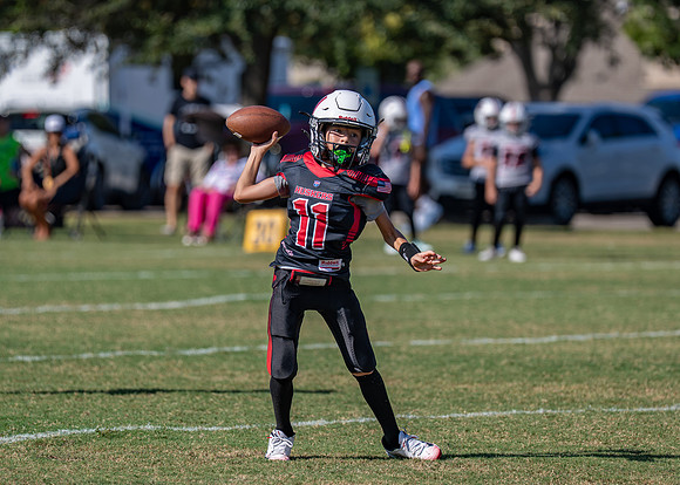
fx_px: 6779
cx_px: 307
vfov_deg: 4.1
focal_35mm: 351
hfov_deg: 5.7
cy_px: 243
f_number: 2.8
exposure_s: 1/2500
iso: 100
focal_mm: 194
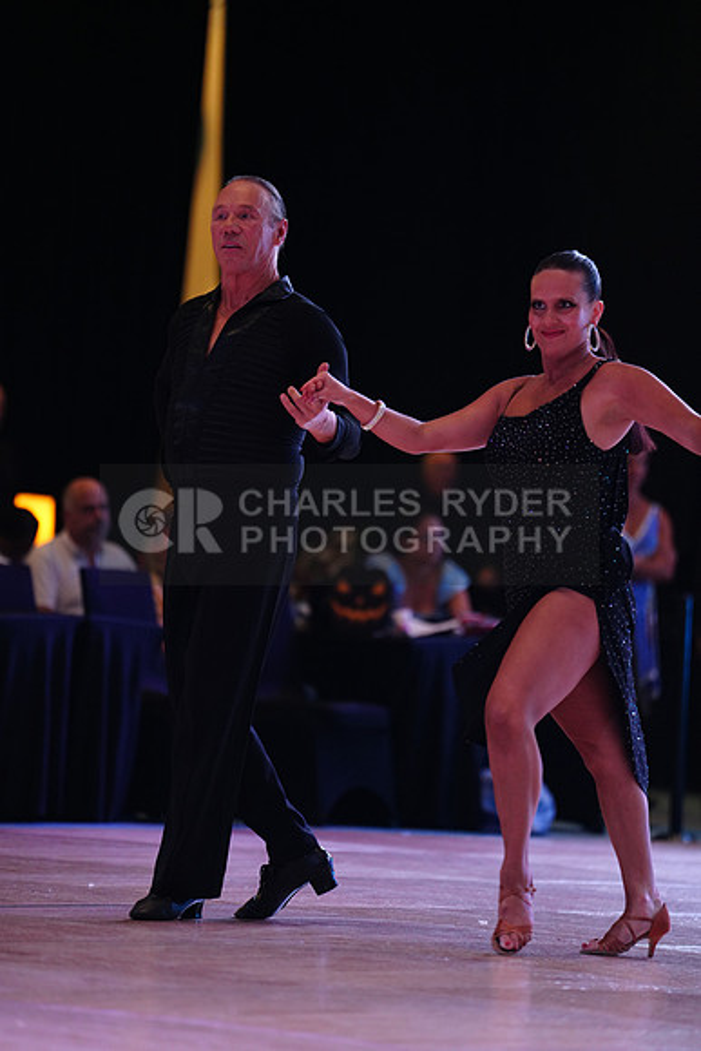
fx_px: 5838
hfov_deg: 6.9
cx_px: 350
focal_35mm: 200
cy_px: 526
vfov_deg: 10.3
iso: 2000
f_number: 2.8
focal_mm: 200
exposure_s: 1/400
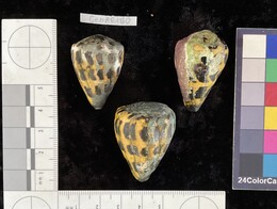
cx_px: 161
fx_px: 313
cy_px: 133
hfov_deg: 47.6
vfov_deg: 36.7
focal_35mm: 39
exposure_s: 1/60
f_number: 1.8
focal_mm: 3
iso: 200
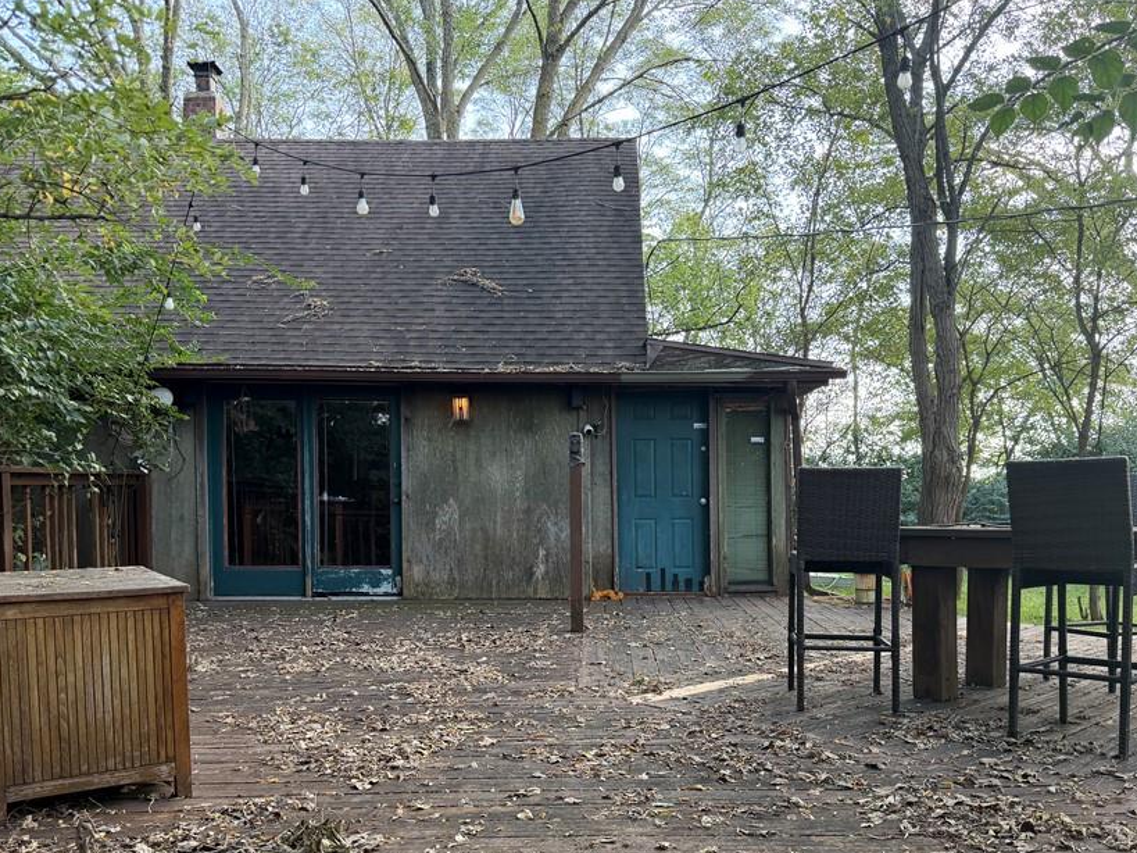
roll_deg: +2.0
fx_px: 985
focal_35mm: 30
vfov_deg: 46.4
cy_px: 529
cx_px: 612
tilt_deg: -1.7
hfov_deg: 59.9
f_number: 1.78
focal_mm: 6.76
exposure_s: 1/191
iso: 100
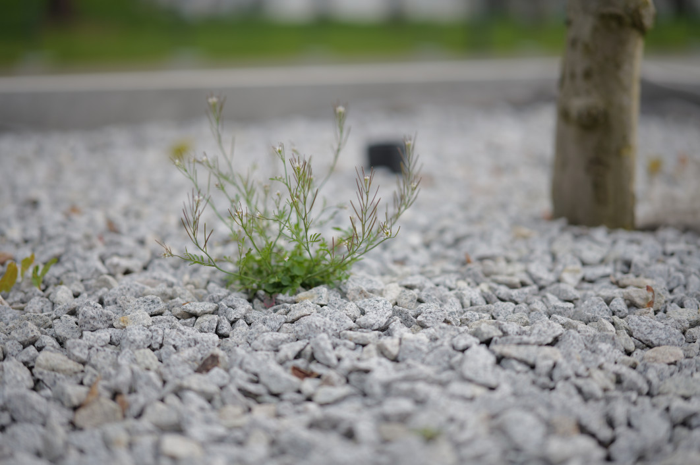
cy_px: 232
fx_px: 971
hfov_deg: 39.6
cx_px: 350
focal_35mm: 50
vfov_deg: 26.9
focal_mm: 50
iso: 100
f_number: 1.2
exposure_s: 1/400
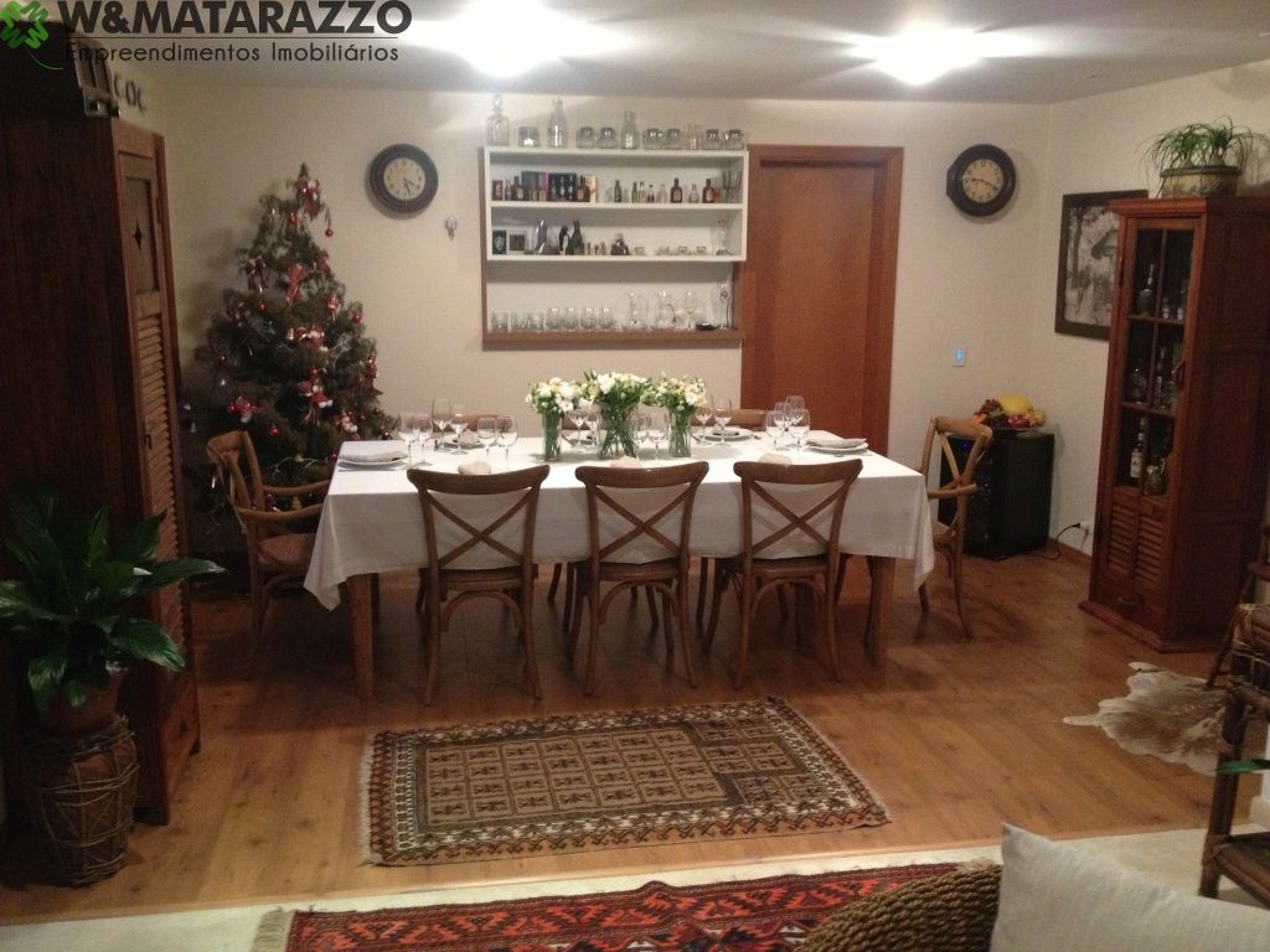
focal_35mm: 35
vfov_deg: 40.7
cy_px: 476
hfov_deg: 52.6
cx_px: 635
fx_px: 1284
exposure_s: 1/20
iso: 400
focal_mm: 4.28
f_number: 2.4
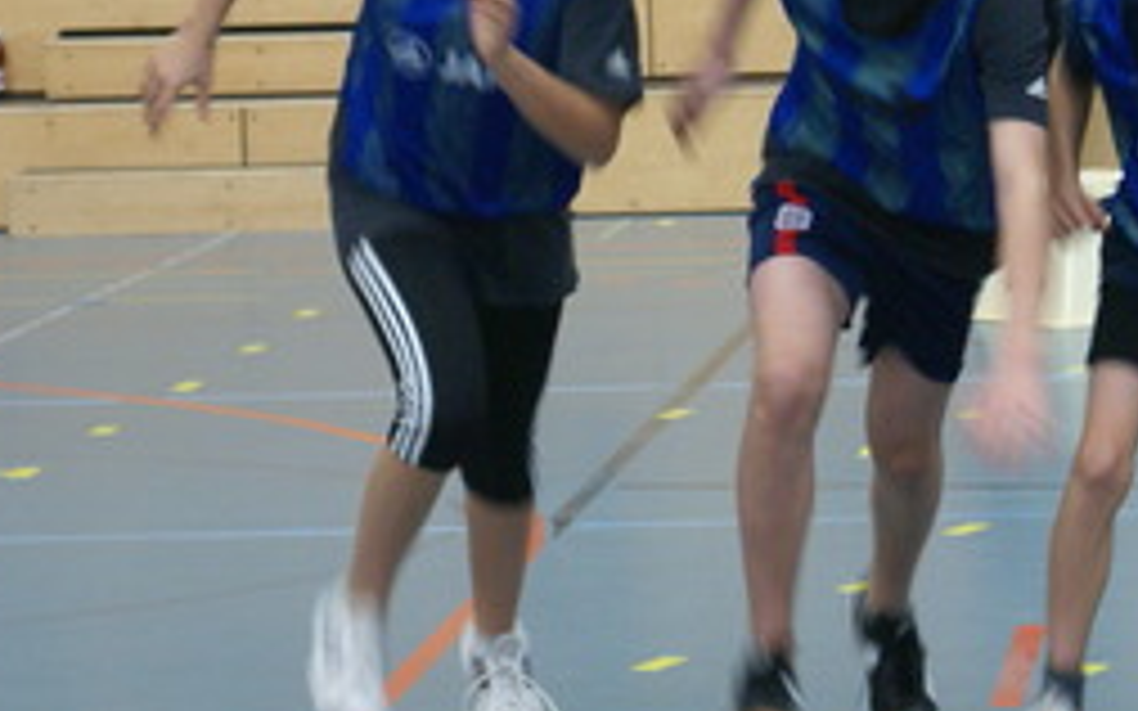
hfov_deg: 9.1
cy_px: 220
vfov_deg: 5.8
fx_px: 7070
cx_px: 1147
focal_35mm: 228
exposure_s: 1/30
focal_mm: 70
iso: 800
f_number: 5.6
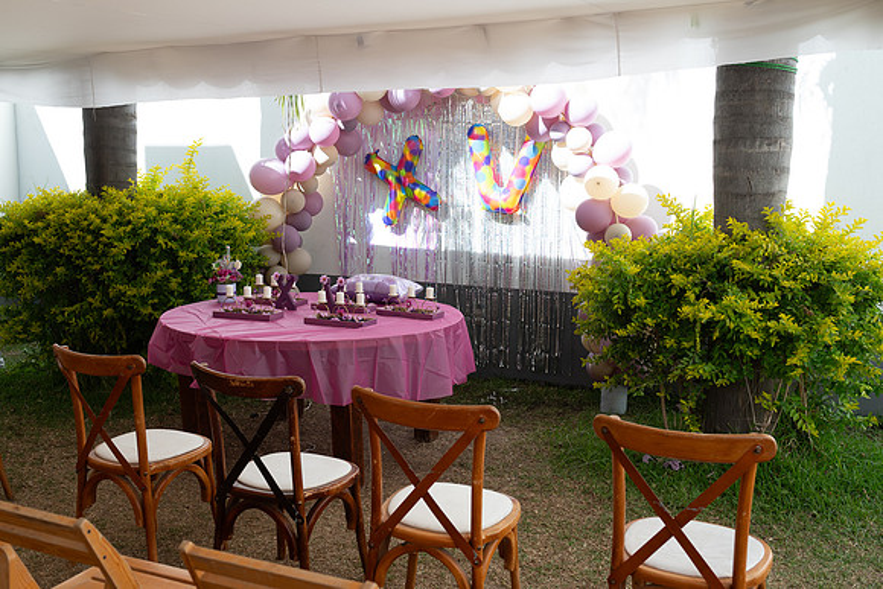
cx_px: 455
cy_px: 286
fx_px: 884
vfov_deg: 36.8
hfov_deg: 53.1
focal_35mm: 36
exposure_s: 1/250
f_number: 4
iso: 100
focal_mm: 35
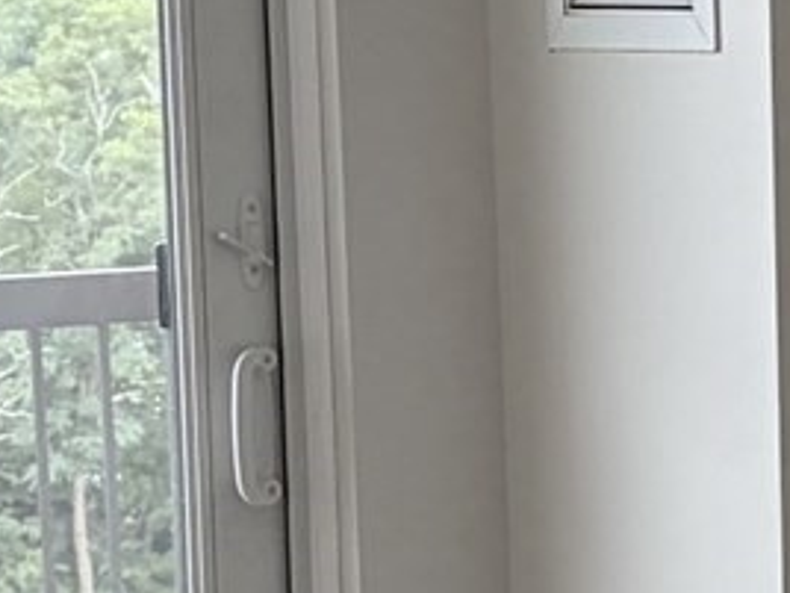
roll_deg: +1.0
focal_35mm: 199
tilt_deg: -8.2
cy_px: 646
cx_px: 1041
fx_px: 4542
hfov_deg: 9.7
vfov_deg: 7.4
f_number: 1.6
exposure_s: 1/198
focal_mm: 5.96
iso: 125
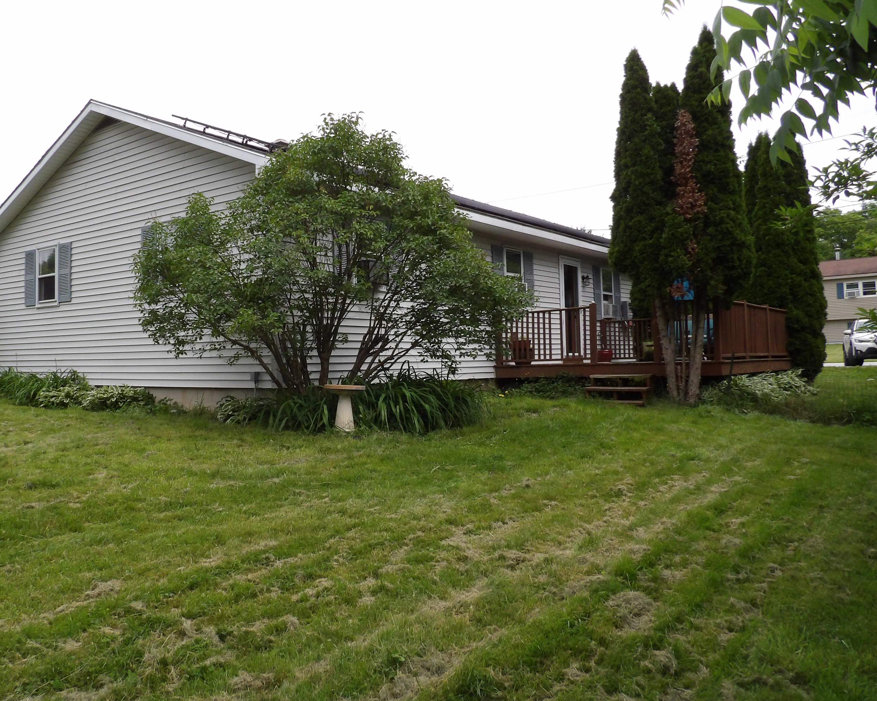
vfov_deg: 50.0
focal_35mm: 29
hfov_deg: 59.8
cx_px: 338
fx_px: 753
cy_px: 350
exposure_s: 1/886
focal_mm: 4.3
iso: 161
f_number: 4.6
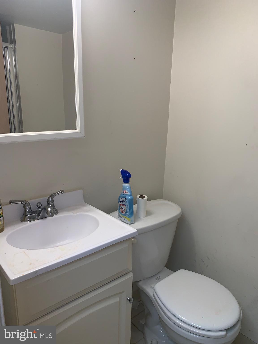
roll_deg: -1.6
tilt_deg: -13.8
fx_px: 258
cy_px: 172
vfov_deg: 67.3
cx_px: 129
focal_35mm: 26
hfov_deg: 53.1
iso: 25
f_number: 1.8
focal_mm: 4.25
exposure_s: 1/143
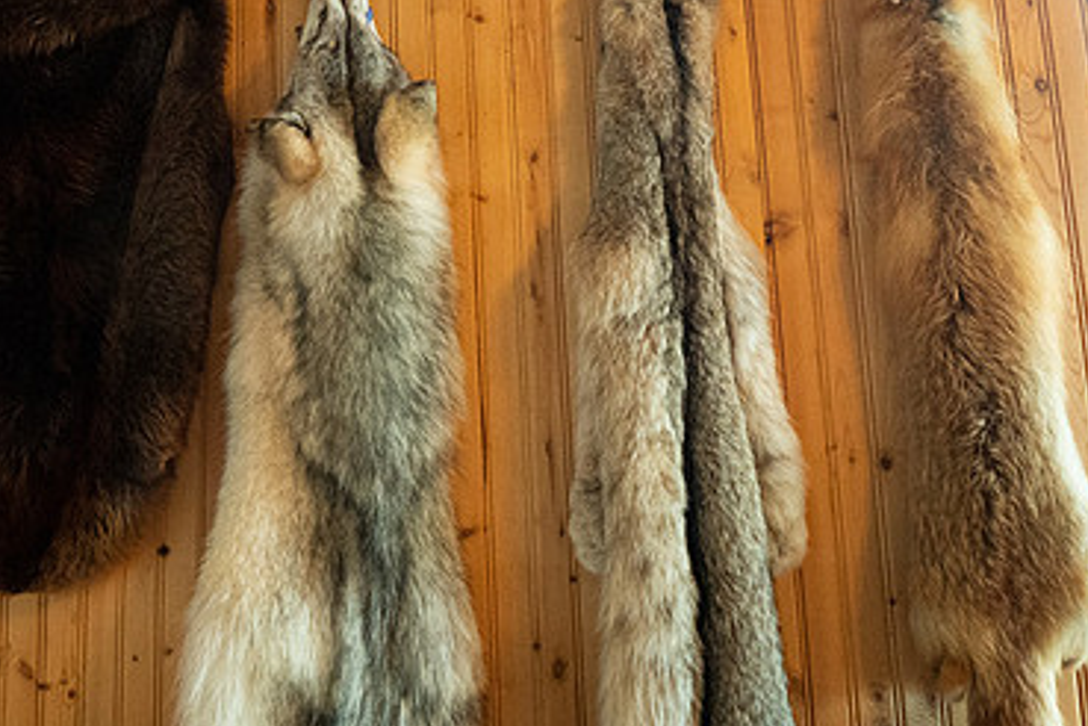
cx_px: 242
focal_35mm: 49
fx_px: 1481
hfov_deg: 39.0
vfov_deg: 26.7
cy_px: 97
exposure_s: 1/40
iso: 3200
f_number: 4
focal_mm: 15
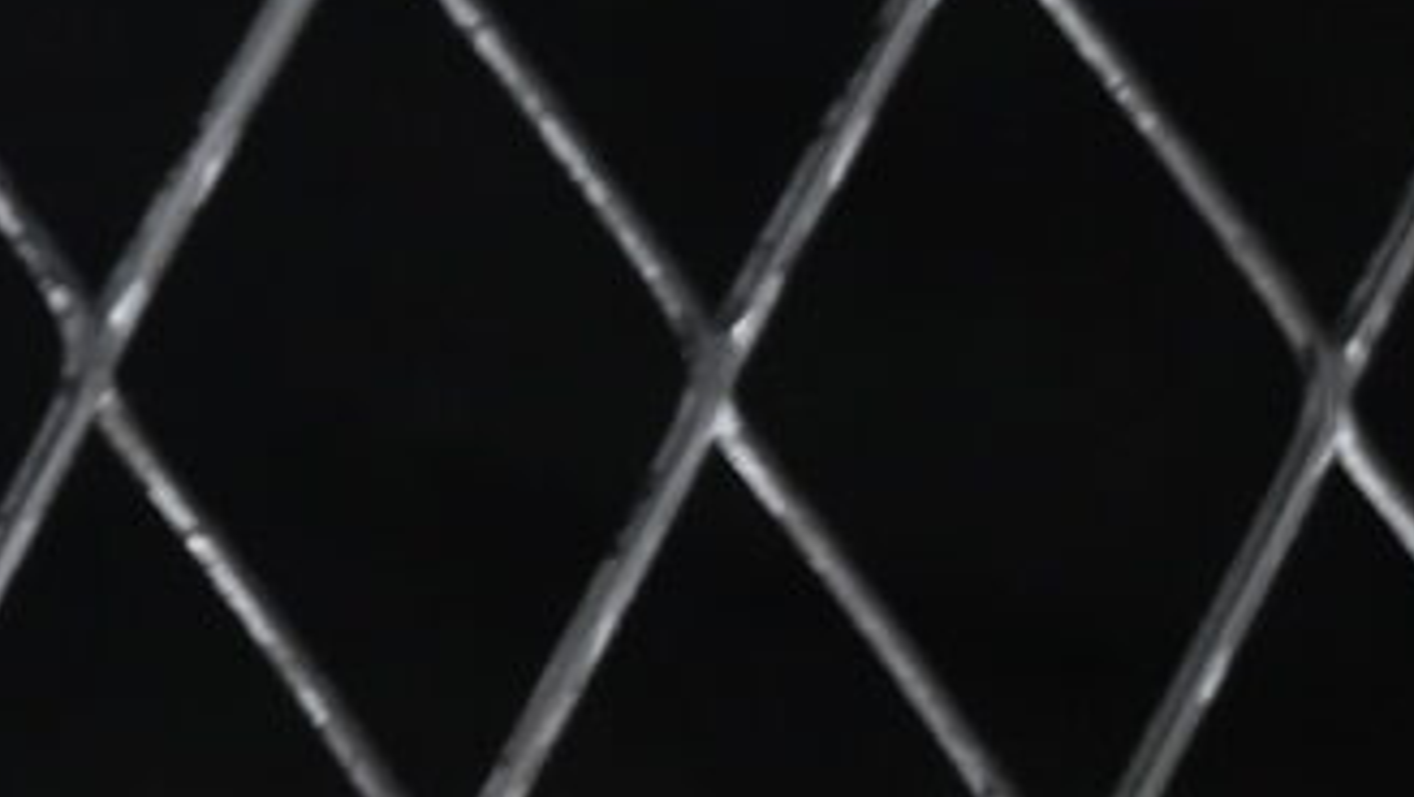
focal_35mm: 613
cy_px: -2863
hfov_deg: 3.4
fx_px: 22999
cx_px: -3354
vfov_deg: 1.9
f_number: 7.1
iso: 160
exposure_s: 1/80
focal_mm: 50
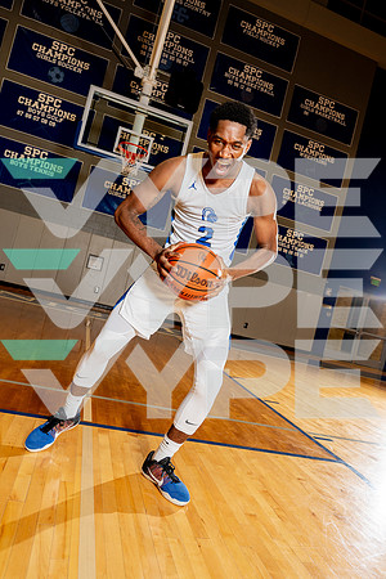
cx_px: 193
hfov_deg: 51.3
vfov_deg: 71.5
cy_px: 290
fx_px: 402
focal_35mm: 25
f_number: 4
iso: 250
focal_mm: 25
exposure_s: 1/250
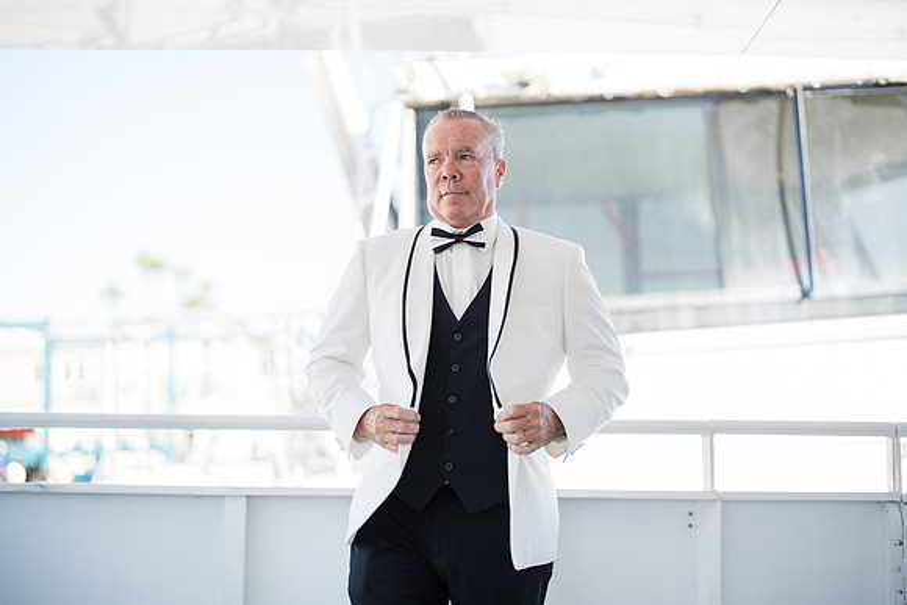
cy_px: 302
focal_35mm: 50
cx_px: 454
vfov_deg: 27.0
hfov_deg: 39.6
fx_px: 1260
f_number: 1.2
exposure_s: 1/1250
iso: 100
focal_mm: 50
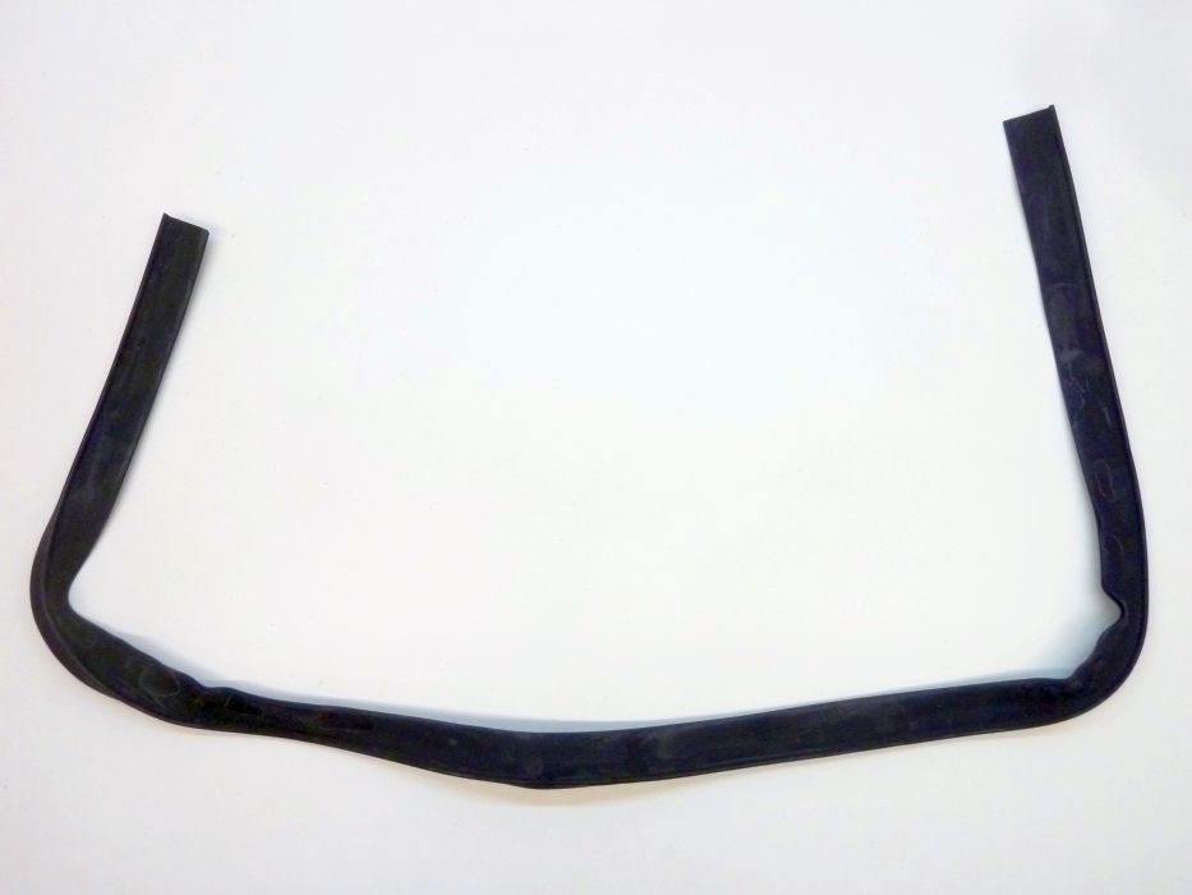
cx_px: 596
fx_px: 1102
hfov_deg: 56.8
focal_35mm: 32
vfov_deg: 44.2
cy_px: 448
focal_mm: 5.3
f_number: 3.5
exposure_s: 1/30
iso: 320
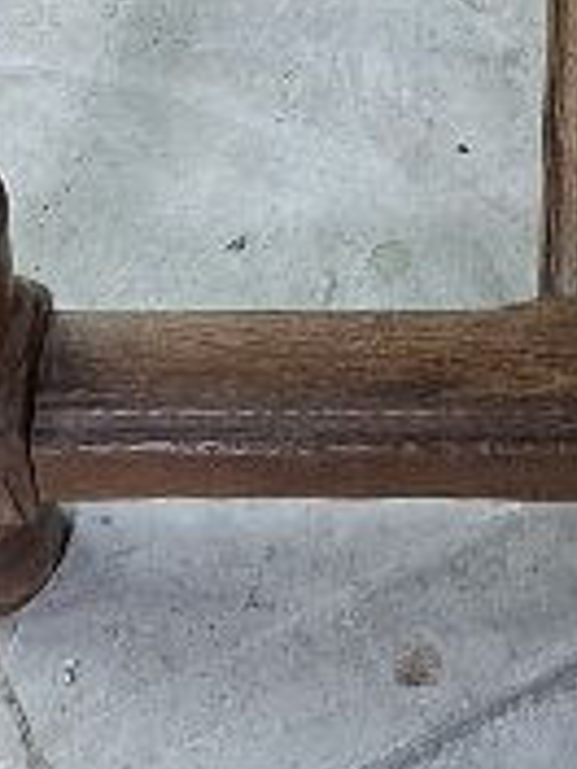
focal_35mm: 157
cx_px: 664
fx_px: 3489
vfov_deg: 11.1
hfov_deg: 9.3
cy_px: -891
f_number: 1.8
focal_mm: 5.54
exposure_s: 1/33
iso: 320
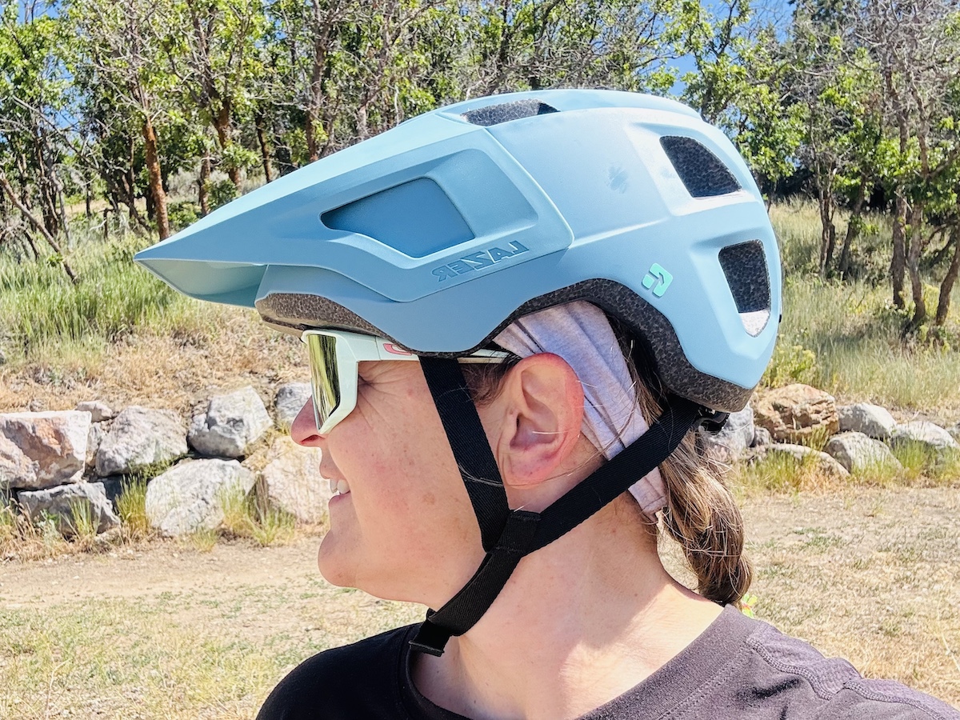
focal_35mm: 23
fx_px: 638
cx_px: 480
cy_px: 360
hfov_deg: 73.9
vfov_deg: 58.9
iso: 25
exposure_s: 1/614
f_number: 1.9
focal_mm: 2.69
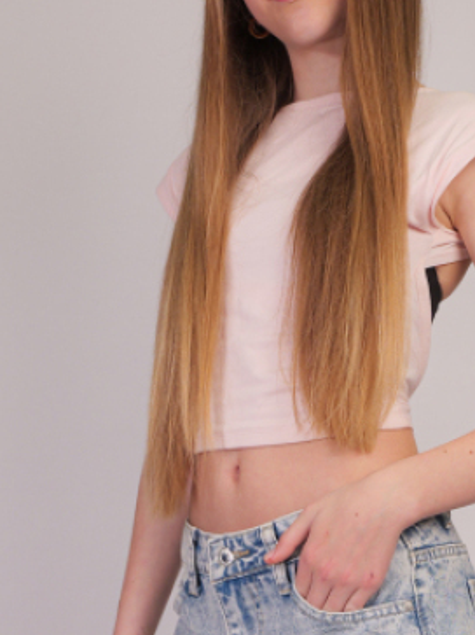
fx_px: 1629
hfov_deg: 16.6
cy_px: 684
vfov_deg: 21.0
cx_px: 276
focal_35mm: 89
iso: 400
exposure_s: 1/200
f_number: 4
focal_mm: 28
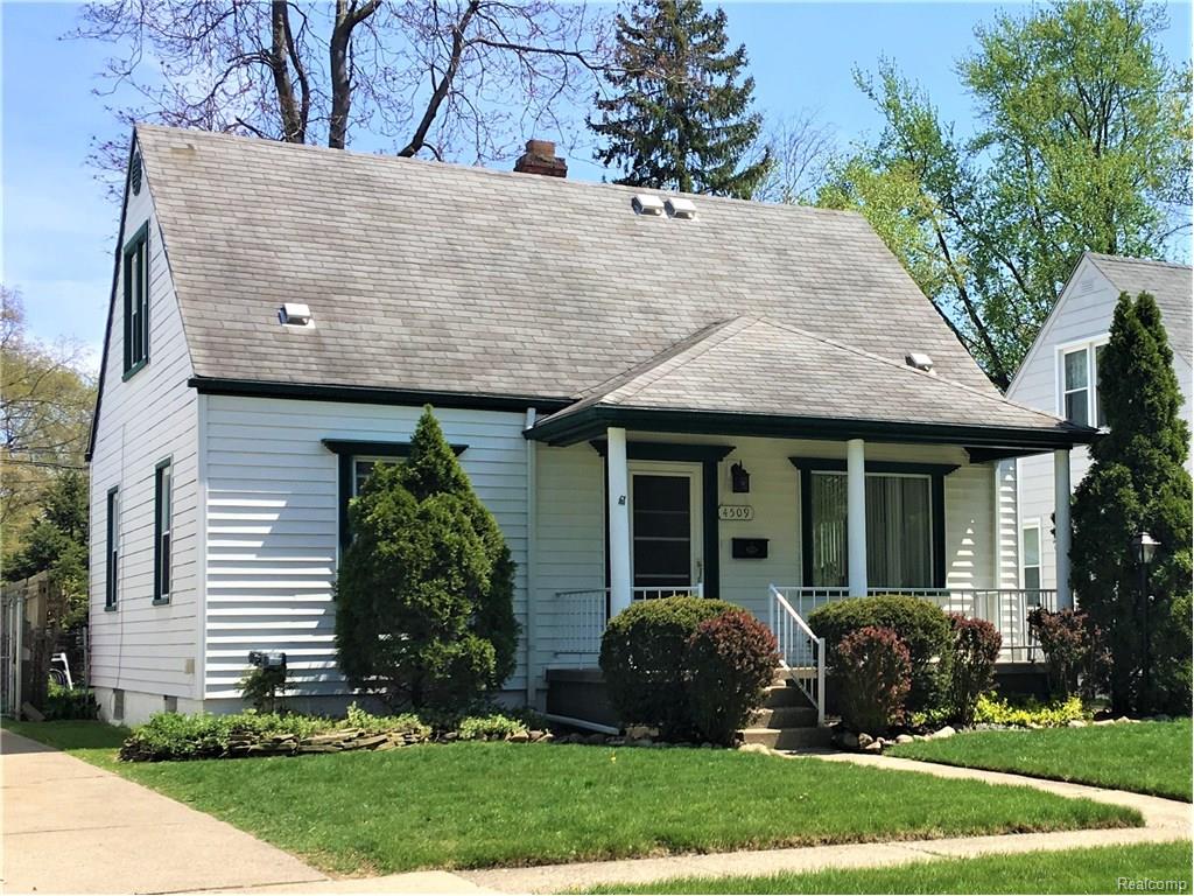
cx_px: 597
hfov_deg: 61.7
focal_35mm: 29
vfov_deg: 48.2
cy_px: 448
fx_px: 1000
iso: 25
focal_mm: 4.15
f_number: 2.2
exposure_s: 1/927
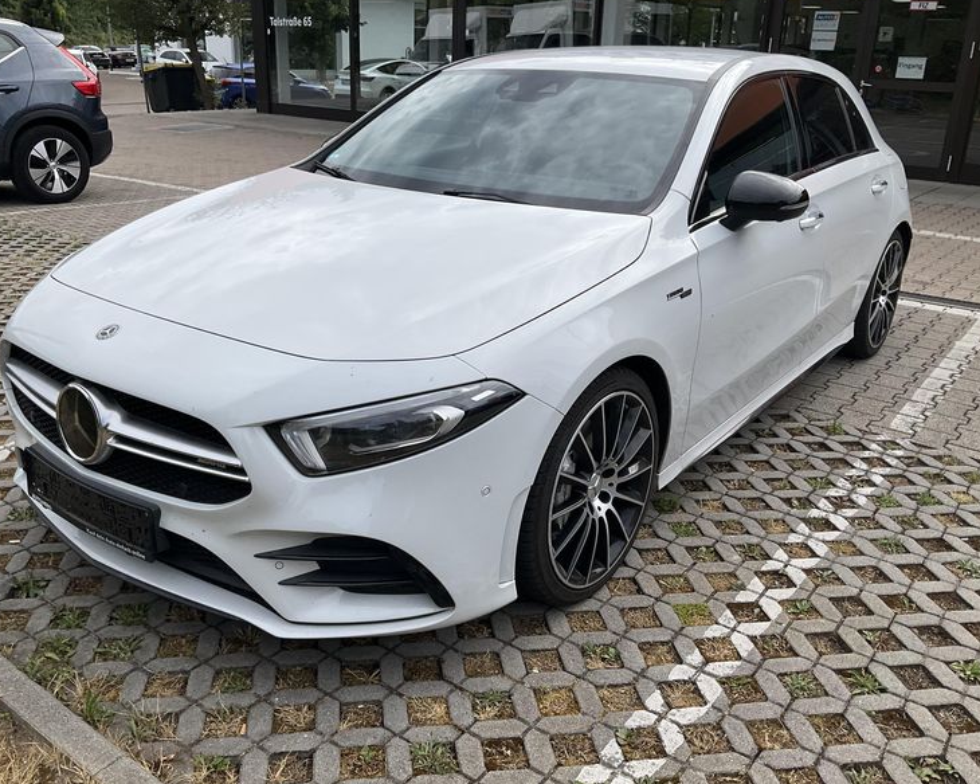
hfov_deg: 57.1
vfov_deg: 47.1
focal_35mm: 31
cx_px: 458
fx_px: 899
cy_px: 384
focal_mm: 3
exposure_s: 1/1675
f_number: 1.8
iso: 25
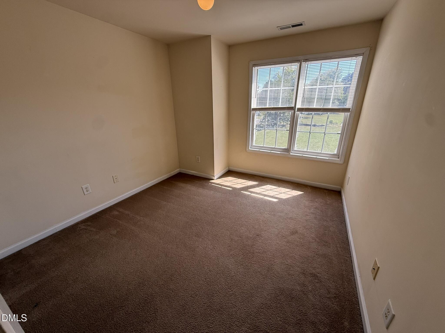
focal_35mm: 14
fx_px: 180
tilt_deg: -19.1
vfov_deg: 85.7
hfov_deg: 102.1
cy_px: 166
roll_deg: +0.8
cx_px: 222
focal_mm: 2.22
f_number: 2.2
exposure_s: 1/300
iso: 50
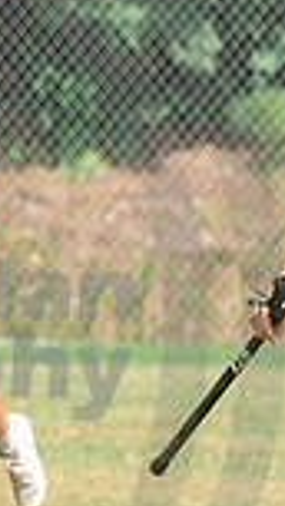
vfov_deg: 1.5
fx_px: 20015
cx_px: -534
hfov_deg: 0.8
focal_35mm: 1489
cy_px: 343
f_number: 4.5
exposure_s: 1/1250
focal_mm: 200
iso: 250
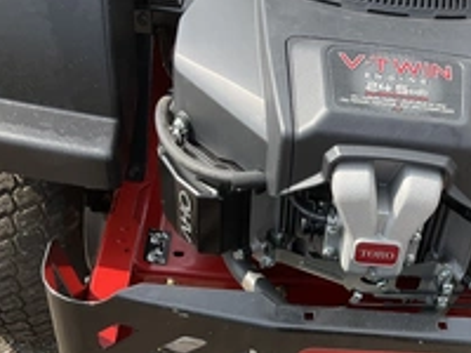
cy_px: 327
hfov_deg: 32.5
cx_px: 365
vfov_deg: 24.4
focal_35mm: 58
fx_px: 789
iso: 25
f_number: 1.8
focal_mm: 3
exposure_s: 1/491
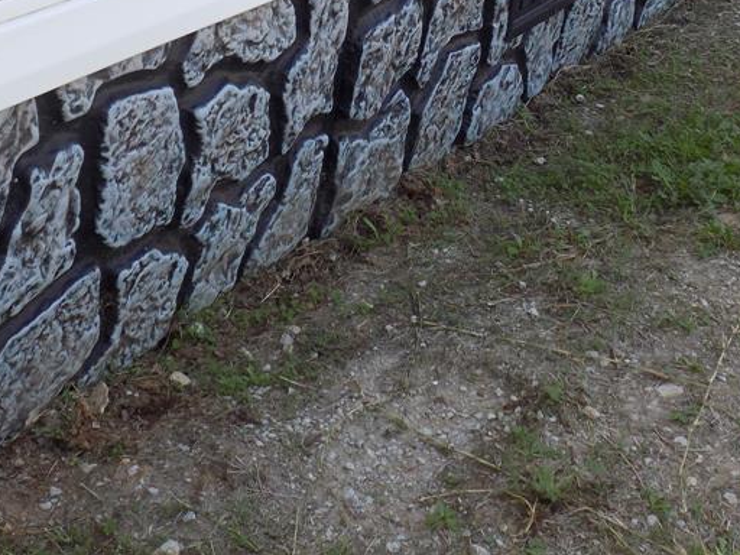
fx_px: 1454
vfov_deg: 21.2
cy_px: 72
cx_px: 409
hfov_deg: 28.5
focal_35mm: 68
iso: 80
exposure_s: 1/125
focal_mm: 6.1
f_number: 3.4
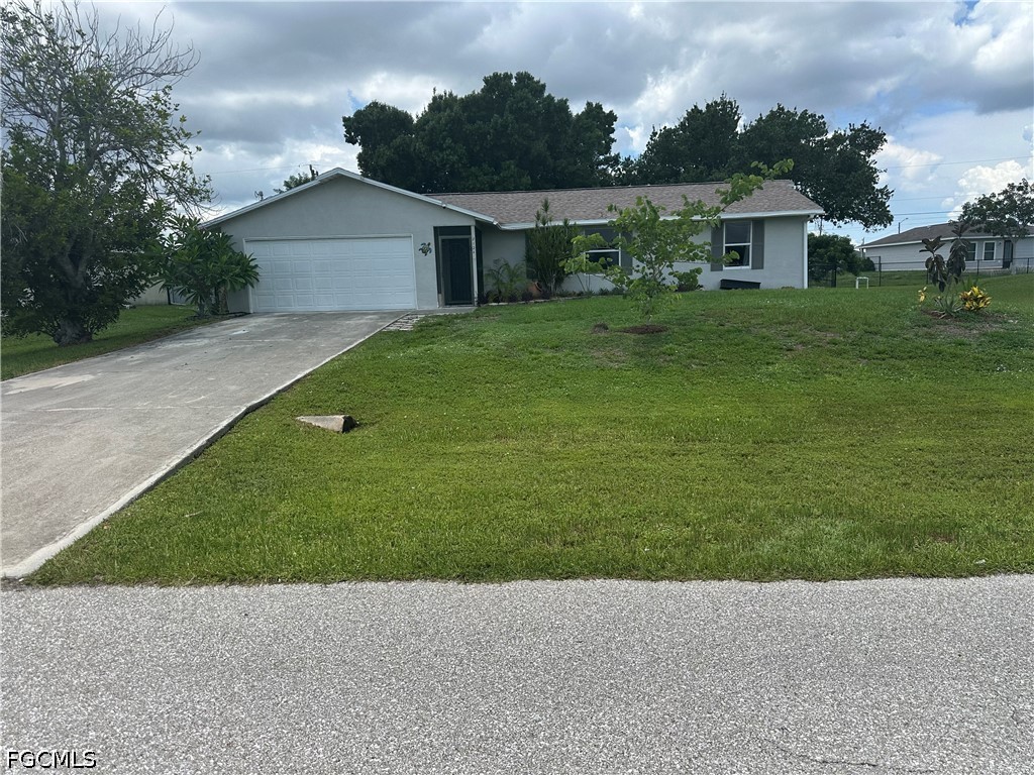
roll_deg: -2.2
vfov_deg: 56.8
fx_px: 717
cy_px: 388
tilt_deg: -6.3
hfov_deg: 71.6
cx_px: 517
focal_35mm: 24
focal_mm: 6.86
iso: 80
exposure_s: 1/5263
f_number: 1.78
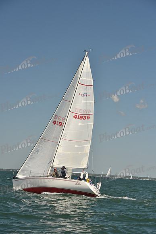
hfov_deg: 13.7
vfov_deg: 20.4
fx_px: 650
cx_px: 78
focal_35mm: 100
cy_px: 117
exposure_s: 1/800
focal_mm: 100
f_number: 7.1
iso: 250
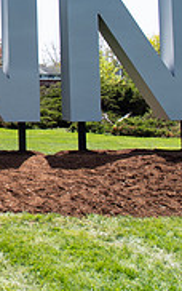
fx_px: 927
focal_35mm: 117
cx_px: -161
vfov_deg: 17.4
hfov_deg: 10.5
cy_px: -4
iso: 100
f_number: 5.6
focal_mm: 24
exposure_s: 1/250
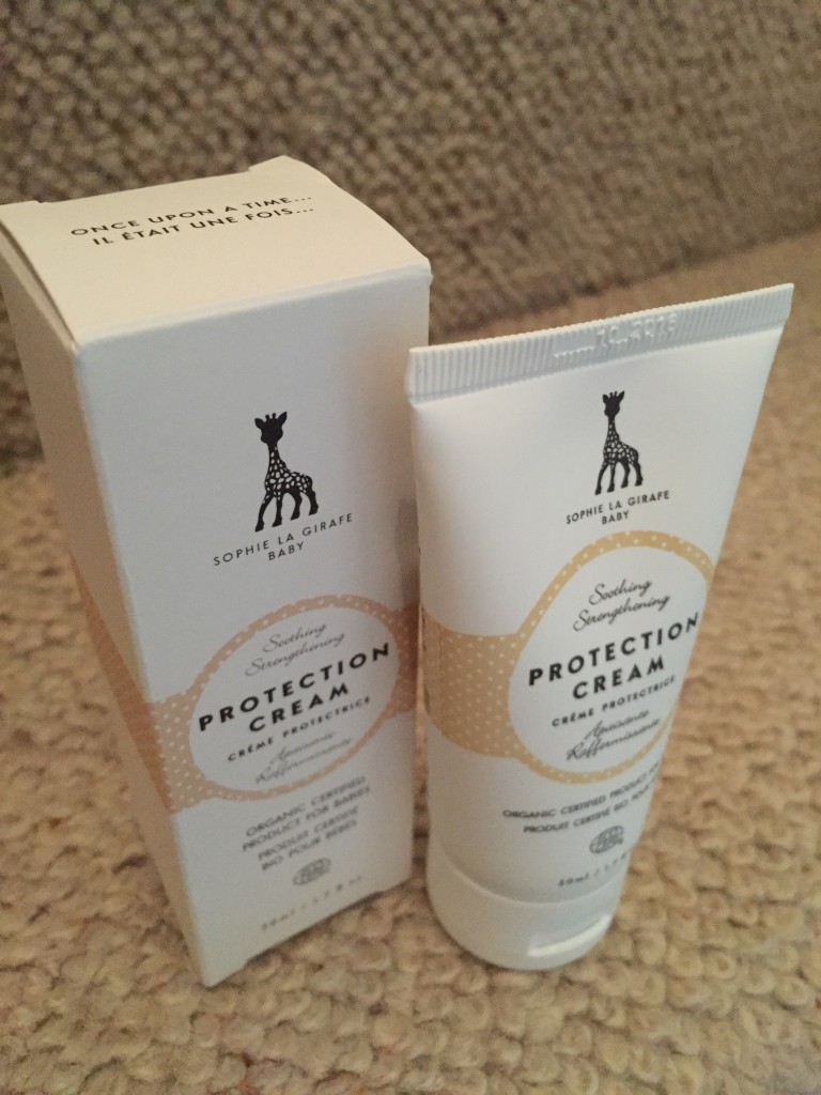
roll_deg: -0.6
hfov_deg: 48.2
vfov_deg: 61.7
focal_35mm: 29
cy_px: 548
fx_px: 917
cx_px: 410
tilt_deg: -36.8
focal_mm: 4.15
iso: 320
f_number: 2.2
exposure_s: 1/17
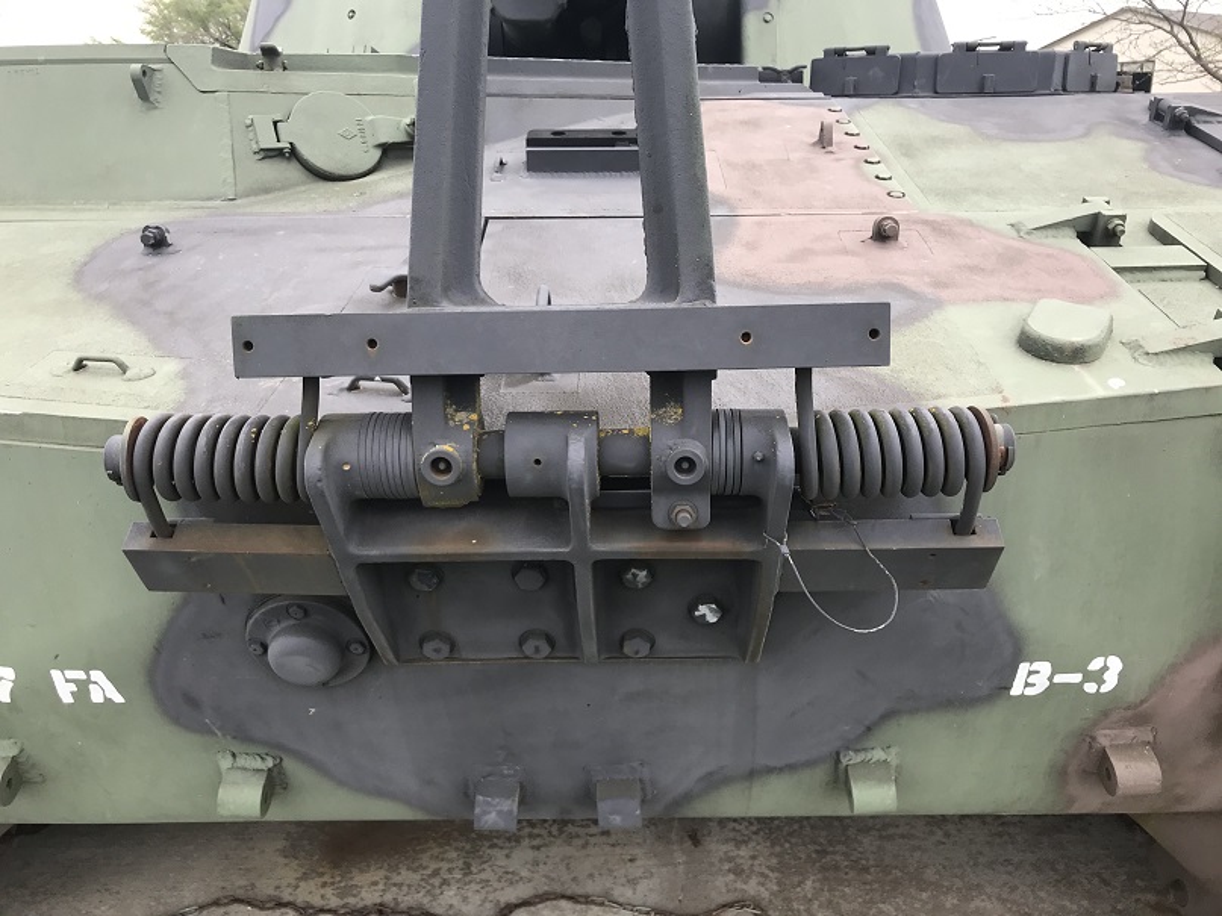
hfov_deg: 63.5
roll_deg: +1.8
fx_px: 988
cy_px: 458
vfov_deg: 49.7
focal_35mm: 28
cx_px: 611
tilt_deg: -18.4
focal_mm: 3.99
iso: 20
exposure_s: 1/474
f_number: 1.8
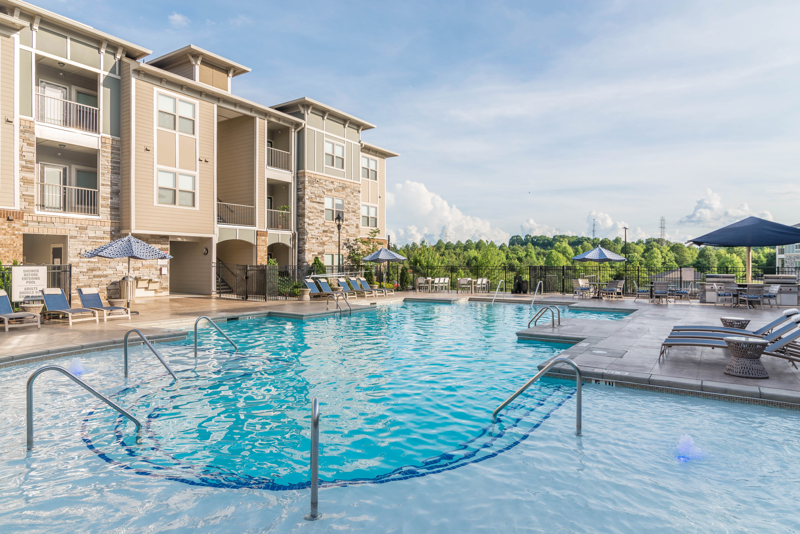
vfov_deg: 59.5
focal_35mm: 21
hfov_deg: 81.2
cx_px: 400
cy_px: 267
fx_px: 467
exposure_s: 1/500
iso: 100
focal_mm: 21
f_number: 5.6
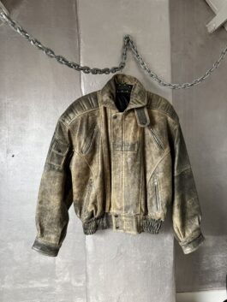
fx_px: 210
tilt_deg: -1.6
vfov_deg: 71.6
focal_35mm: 24
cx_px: 114
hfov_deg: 56.8
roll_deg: -1.1
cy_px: 151
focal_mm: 6.76
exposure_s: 1/60
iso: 400
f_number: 1.78
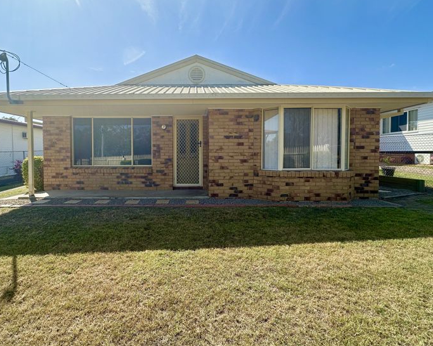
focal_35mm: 18
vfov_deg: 73.6
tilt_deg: -1.0
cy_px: 159
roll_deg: +0.6
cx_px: 196
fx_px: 231
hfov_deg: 86.1
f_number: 2.2
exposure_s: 1/698
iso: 40
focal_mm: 2.22
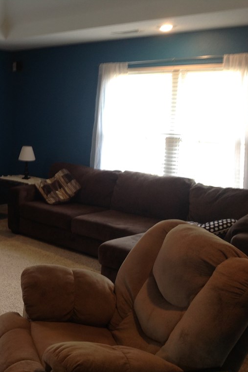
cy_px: 186
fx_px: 507
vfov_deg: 40.4
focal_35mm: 49
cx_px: 8
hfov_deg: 26.3
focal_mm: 4.28
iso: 50
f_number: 2.4
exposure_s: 1/15
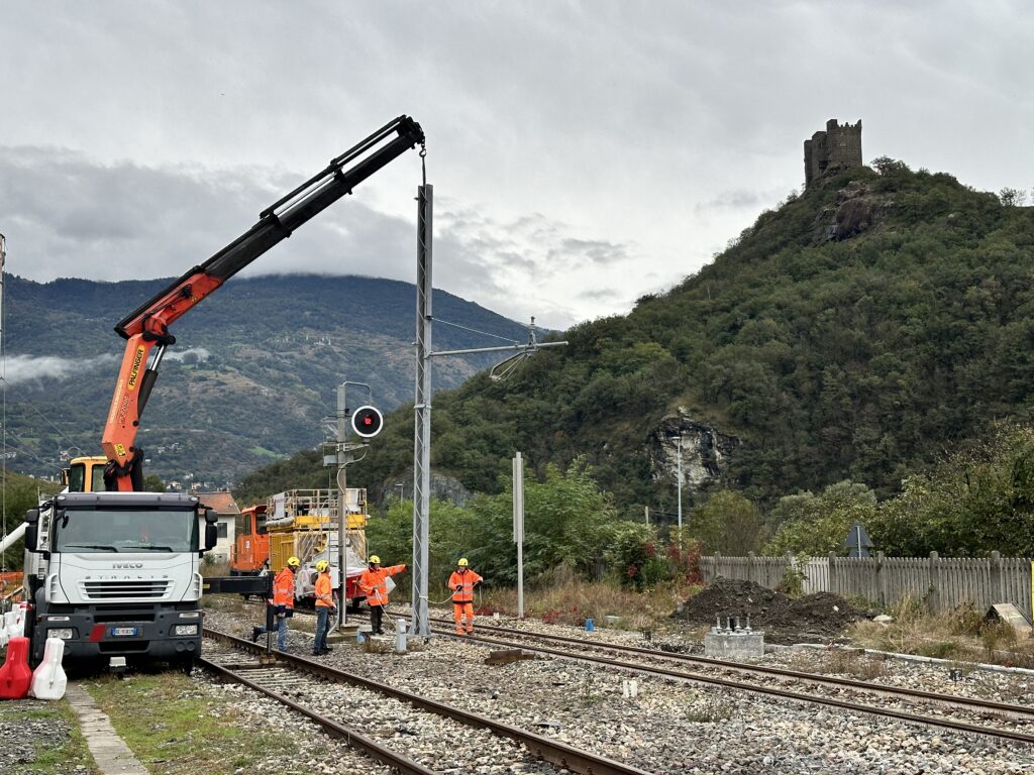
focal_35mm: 48
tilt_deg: +6.8
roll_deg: +1.9
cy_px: 388
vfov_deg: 30.3
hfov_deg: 39.7
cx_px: 517
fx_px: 1434
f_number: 1.78
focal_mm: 6.86
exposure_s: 1/880
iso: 64
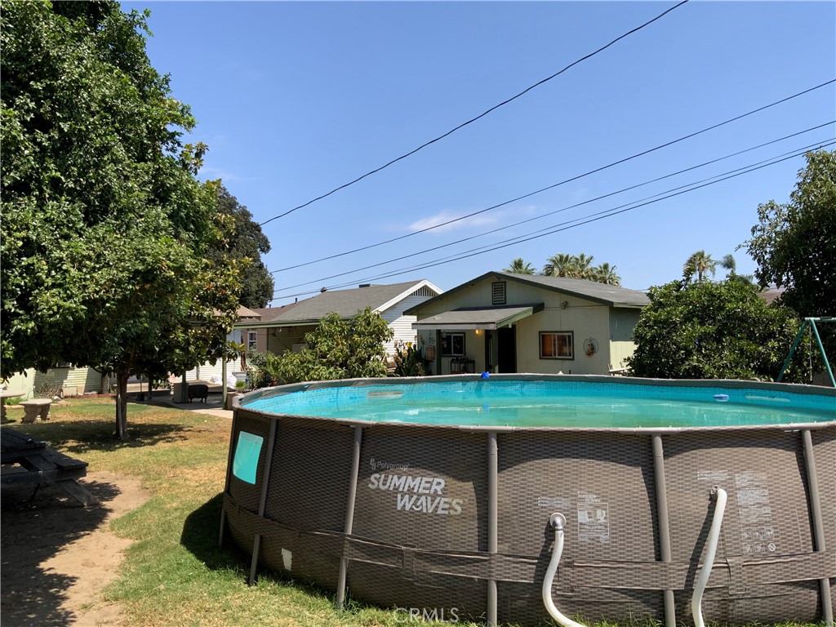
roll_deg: +0.9
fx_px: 700
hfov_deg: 61.7
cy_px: 314
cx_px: 418
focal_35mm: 29
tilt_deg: +2.4
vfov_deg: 48.2
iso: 16
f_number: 1.8
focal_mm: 3
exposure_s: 1/1848
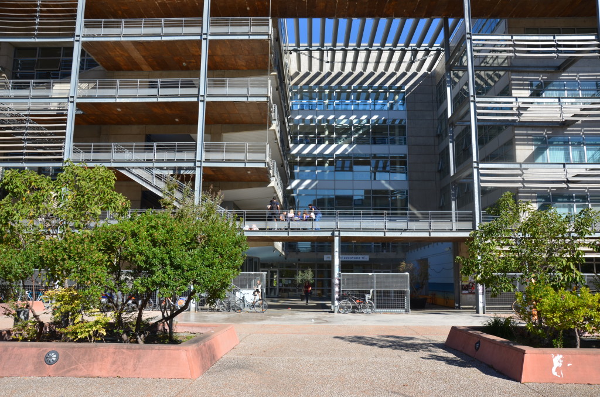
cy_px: 198
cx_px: 300
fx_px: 524
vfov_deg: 41.5
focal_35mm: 32
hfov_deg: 59.6
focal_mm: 21
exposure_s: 1/320
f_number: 9
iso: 100
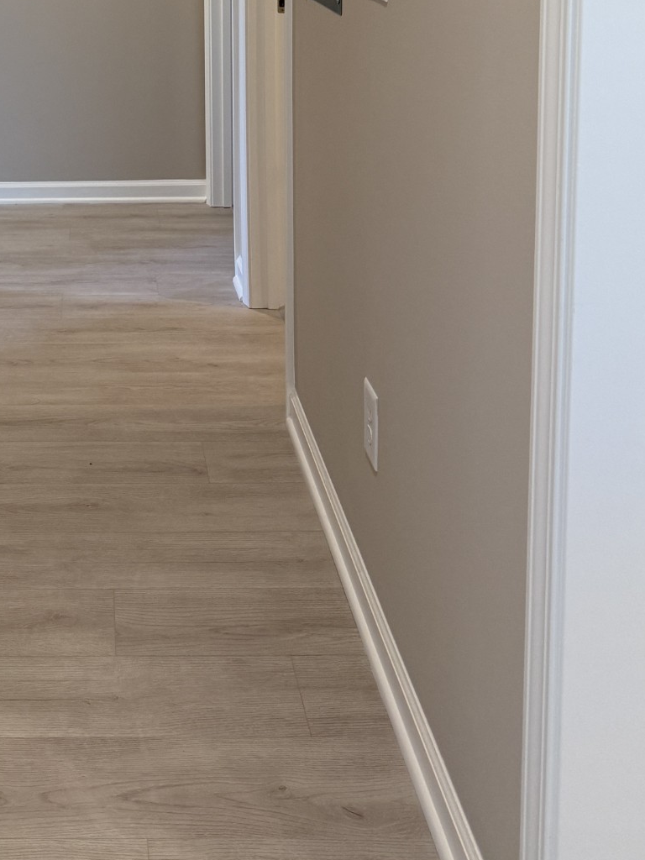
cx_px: 58
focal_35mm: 48
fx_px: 1193
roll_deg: +1.1
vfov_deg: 35.9
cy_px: 6
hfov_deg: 29.0
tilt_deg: -5.5
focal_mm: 6.76
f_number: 1.78
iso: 200
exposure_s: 1/165
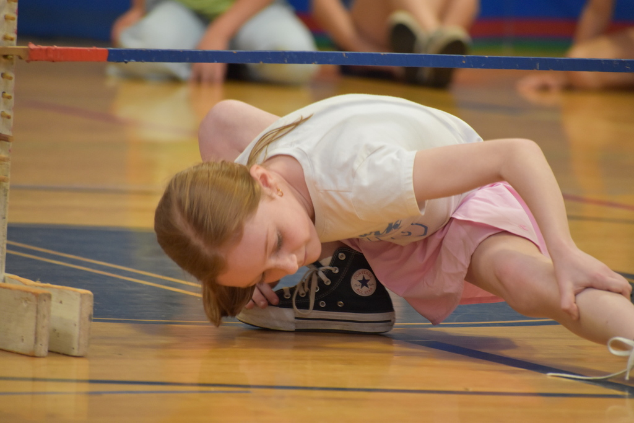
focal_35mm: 330
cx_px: 317
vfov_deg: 4.2
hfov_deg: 6.2
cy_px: 212
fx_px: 5812
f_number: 5.6
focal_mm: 220
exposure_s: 1/60
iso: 2000
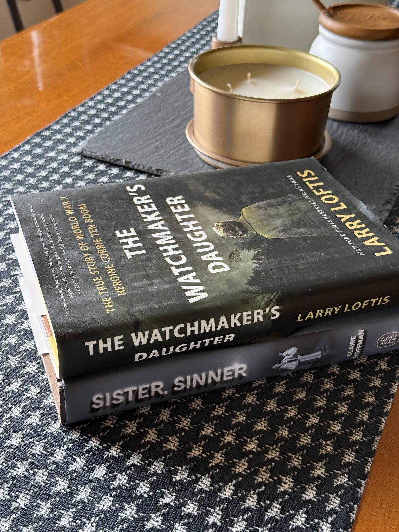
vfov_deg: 39.7
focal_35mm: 48
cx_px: 200
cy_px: 266
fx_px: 738
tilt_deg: -34.9
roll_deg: -4.0
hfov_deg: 30.3
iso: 160
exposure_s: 1/60
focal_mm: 6.76
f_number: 1.78
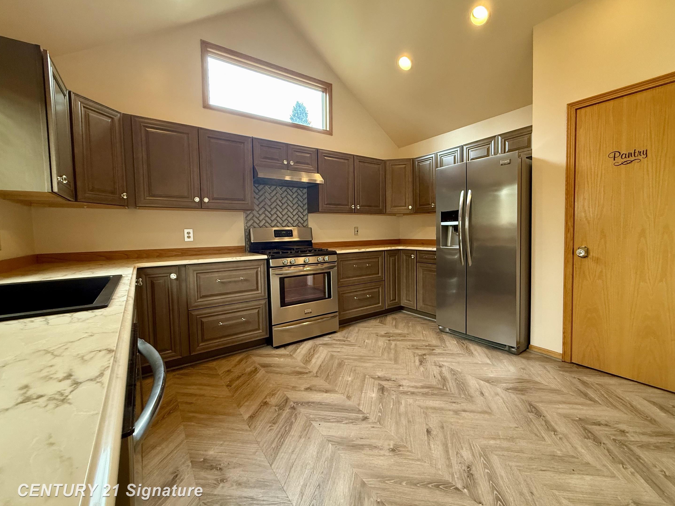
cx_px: 357
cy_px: 247
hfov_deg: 98.1
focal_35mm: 15
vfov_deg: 81.7
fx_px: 292
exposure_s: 1/60
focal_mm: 2.22
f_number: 2.2
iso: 320
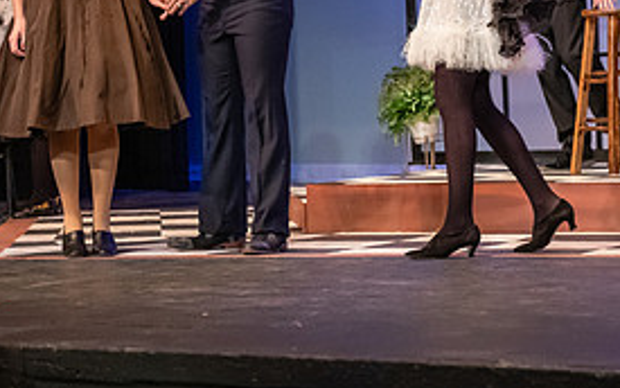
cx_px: 232
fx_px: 2180
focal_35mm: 129
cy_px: -26
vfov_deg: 10.1
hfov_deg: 16.2
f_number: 3.2
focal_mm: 60
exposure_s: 1/200
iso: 4000
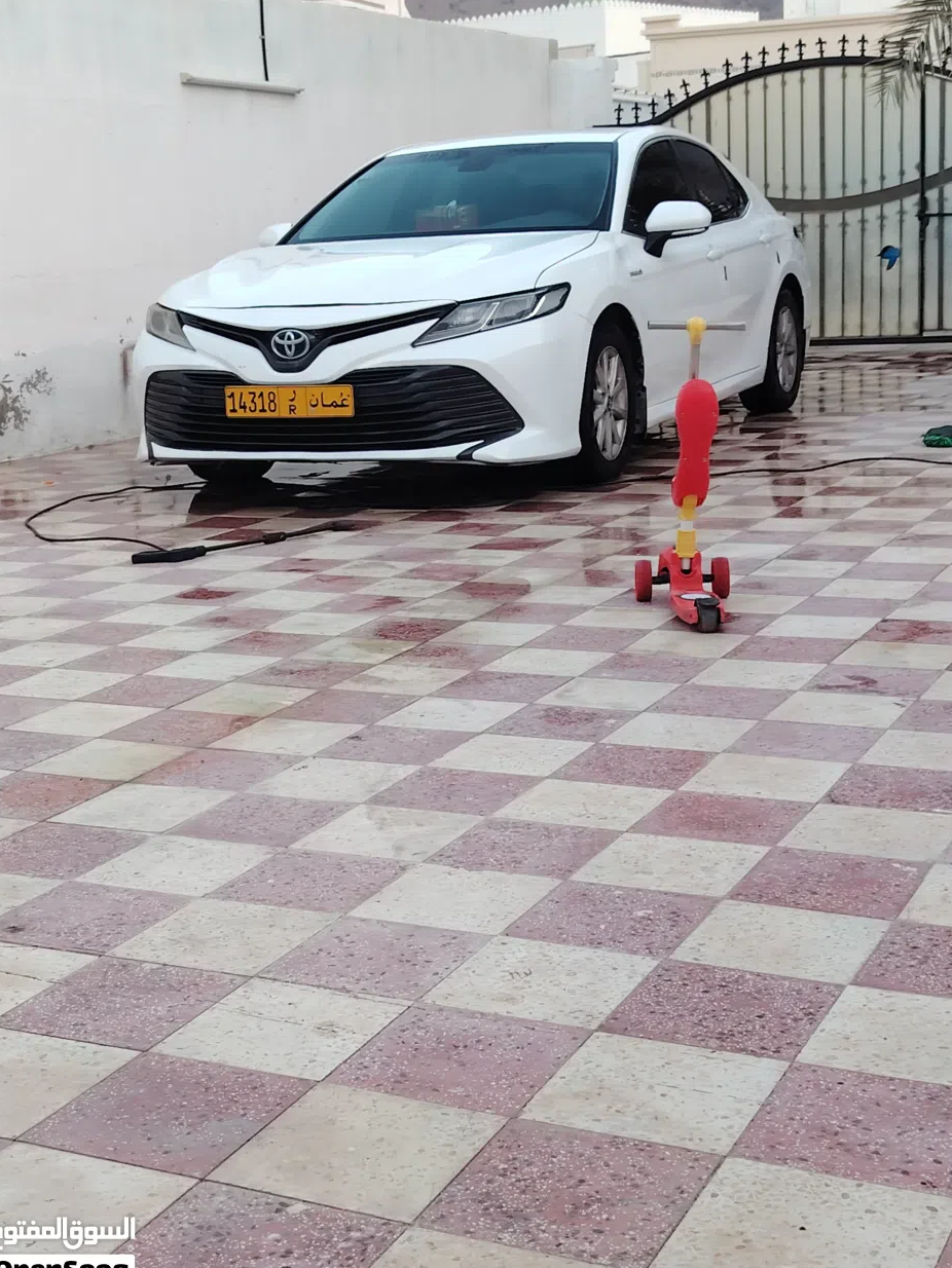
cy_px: 614
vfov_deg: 36.8
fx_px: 1906
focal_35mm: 52
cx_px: 487
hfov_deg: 28.0
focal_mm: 5.25
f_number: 1.75
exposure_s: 1/100
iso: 313
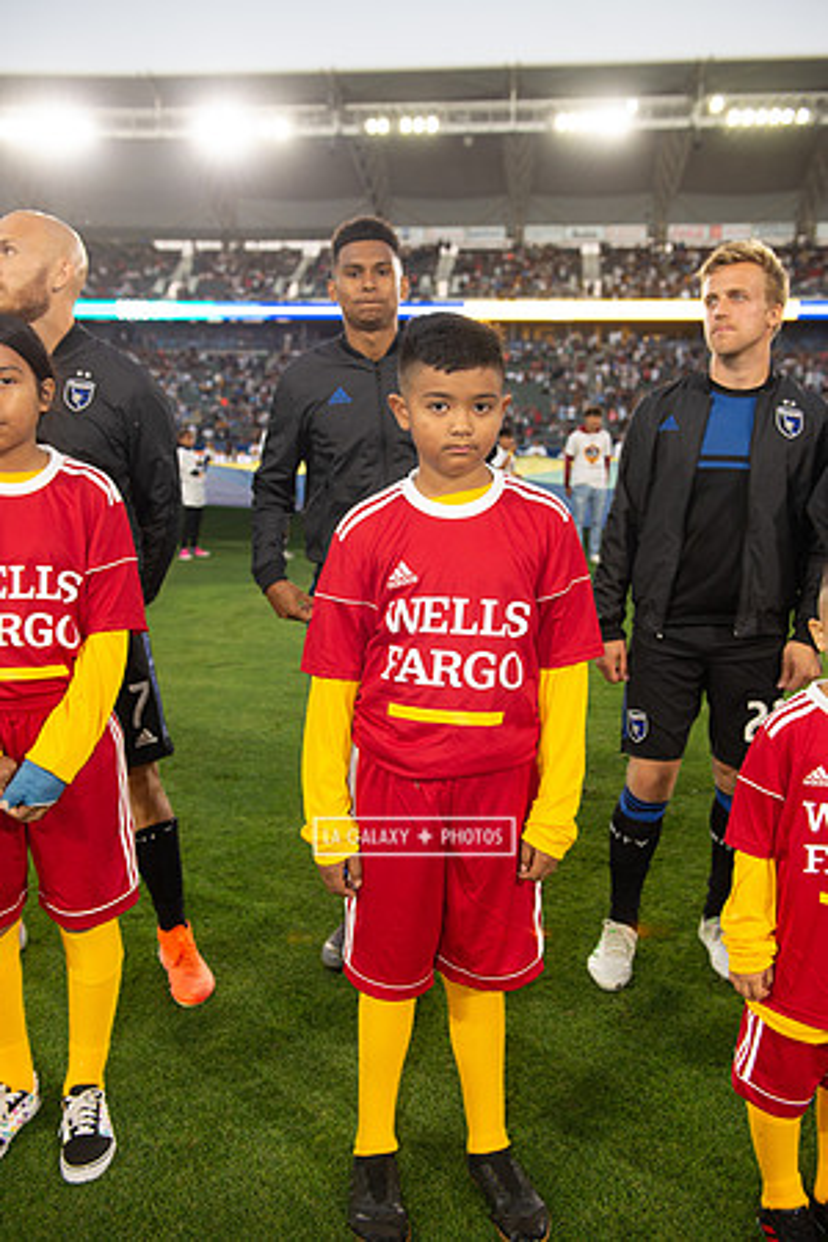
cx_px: 414
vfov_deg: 58.7
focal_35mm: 32
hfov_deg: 41.1
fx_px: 1104
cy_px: 621
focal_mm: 32
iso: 640
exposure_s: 1/160
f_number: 4
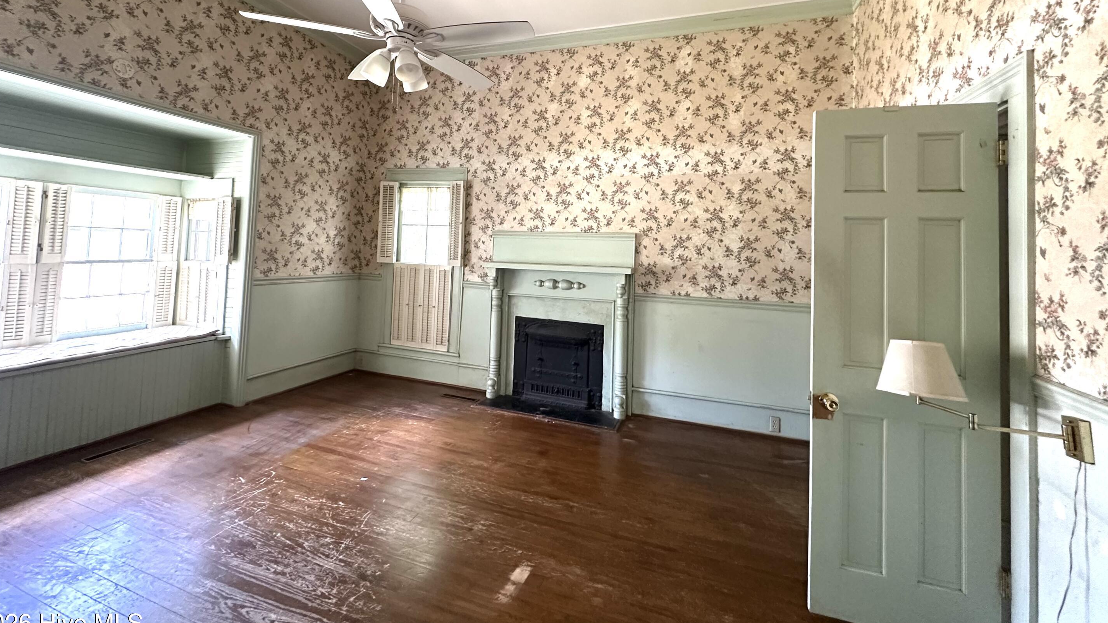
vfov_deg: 65.9
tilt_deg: +2.8
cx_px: 539
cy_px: 227
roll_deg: -2.1
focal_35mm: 16
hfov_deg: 99.3
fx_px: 470
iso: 400
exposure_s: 1/60
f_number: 2.2
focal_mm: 2.22
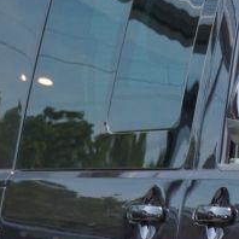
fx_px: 3546
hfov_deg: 3.7
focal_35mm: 454
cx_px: 750
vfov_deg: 3.8
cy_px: 377
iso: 400
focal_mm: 44
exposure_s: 1/400
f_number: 5.6
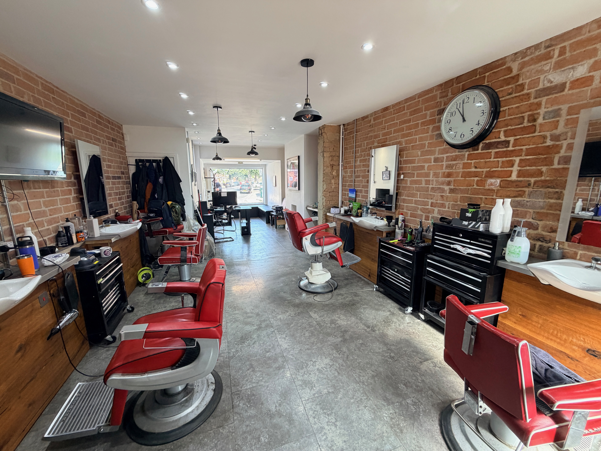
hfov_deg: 102.1
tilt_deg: -9.9
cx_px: 300
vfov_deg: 85.7
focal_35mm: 14
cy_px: 226
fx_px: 243
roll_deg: +0.7
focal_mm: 2.22
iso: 160
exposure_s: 1/50
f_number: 2.2
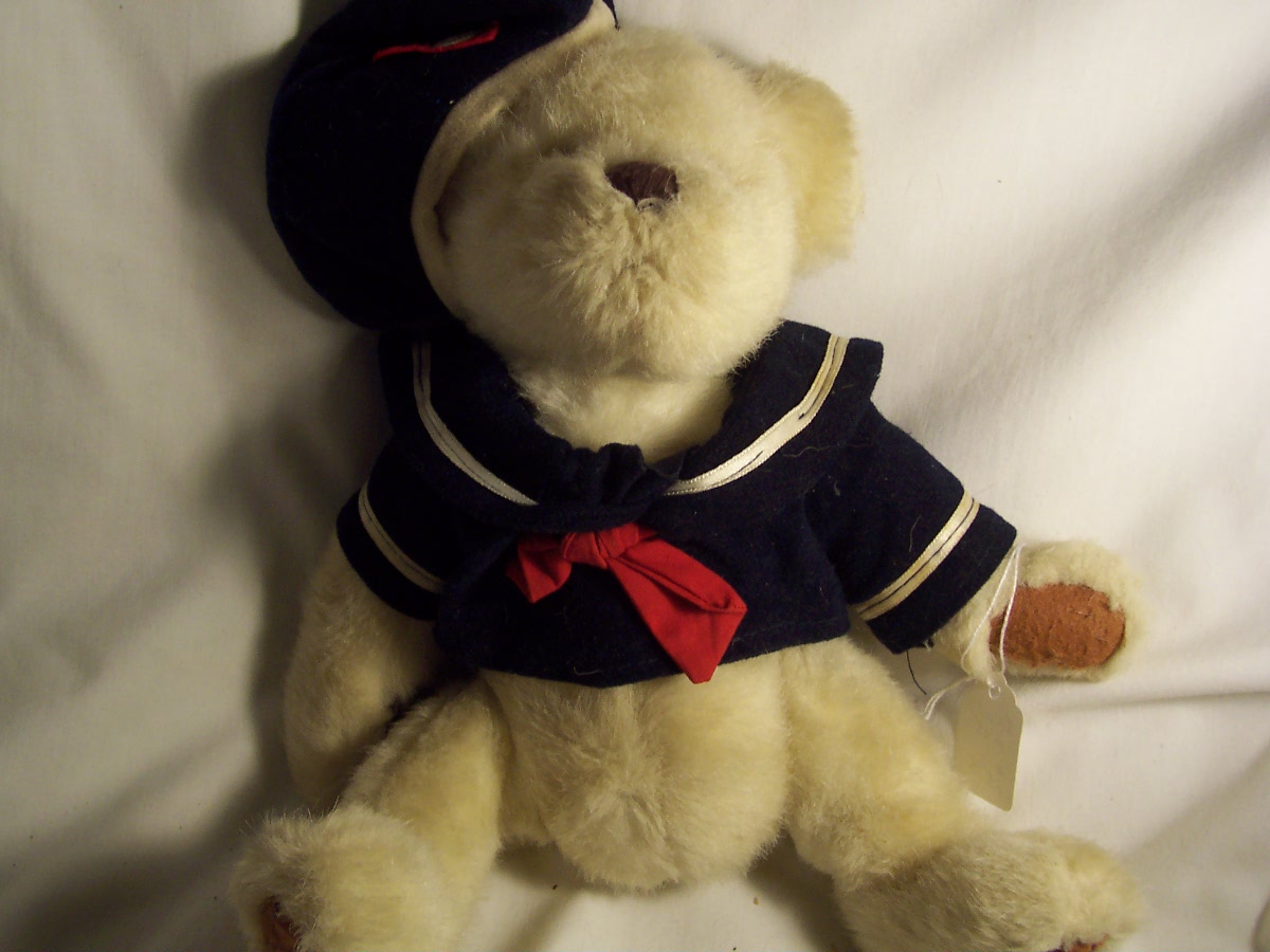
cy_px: 476
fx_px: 1357
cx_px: 635
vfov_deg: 38.7
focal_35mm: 37
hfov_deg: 50.1
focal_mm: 5.6
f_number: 2.8
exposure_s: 1/125
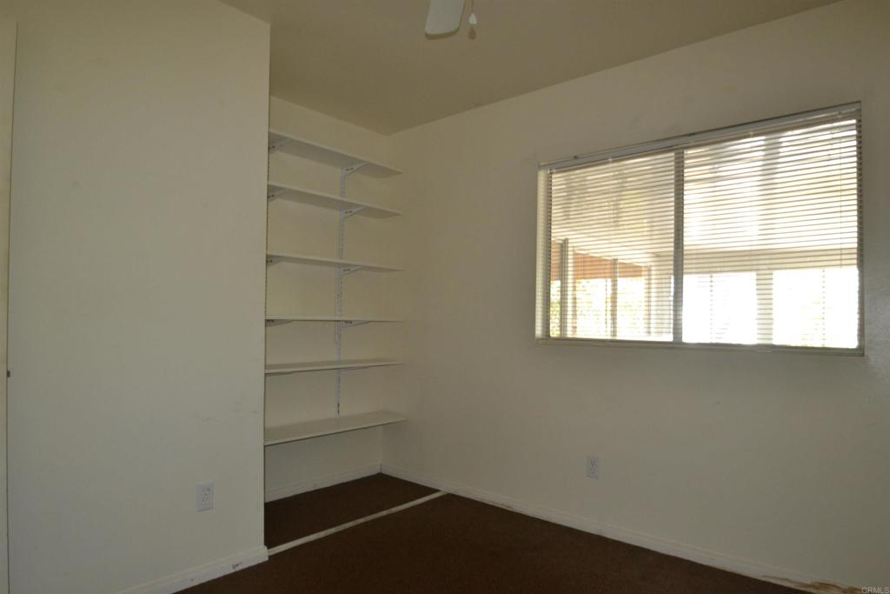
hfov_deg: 81.2
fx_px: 519
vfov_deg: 59.5
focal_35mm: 21
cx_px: 445
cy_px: 297
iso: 640
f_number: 3.8
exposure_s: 1/60
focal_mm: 14
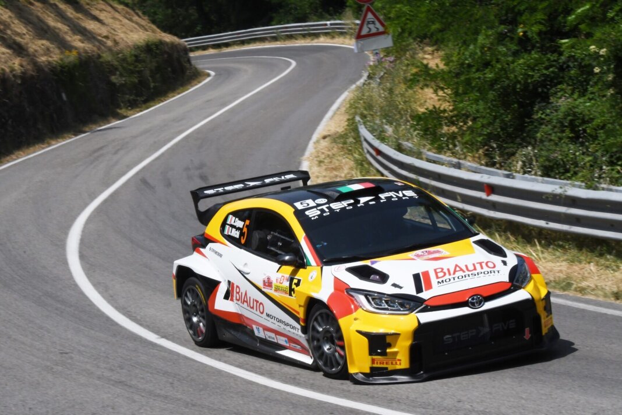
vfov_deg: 11.4
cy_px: 208
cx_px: 311
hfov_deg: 17.1
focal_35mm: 120
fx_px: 2073
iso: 800
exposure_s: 1/500
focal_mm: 80
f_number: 18
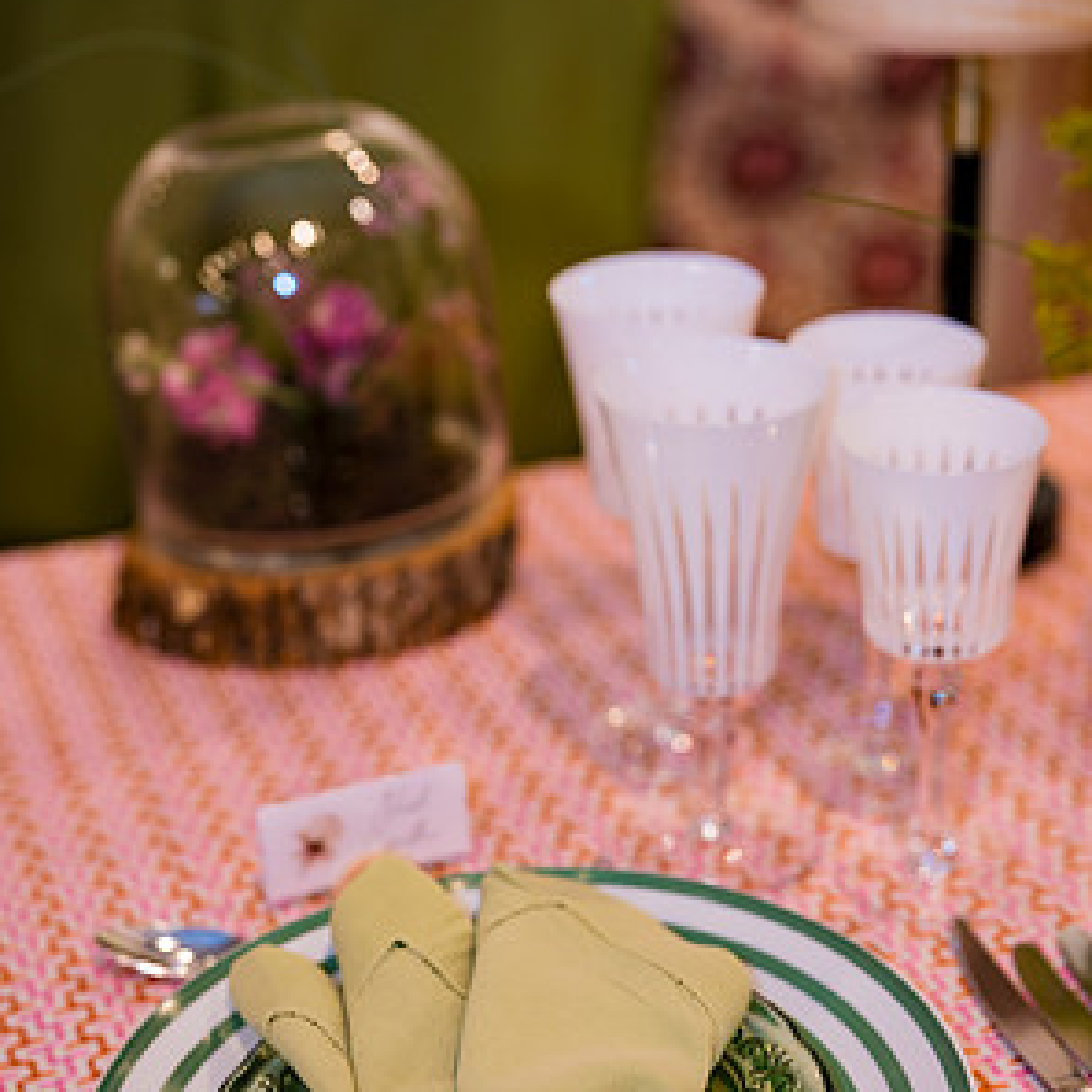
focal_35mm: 71
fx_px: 2534
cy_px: 598
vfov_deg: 24.3
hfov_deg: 24.3
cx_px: 542
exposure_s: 1/125
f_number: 2.2
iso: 200
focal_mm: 55
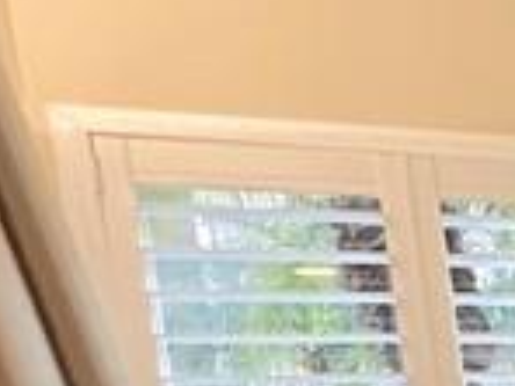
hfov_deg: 11.6
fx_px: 1443
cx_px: 1521
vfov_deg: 14.2
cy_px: 584
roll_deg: +5.1
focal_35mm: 97
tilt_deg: -4.6
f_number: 2.2
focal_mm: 2.22
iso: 160
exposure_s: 1/60
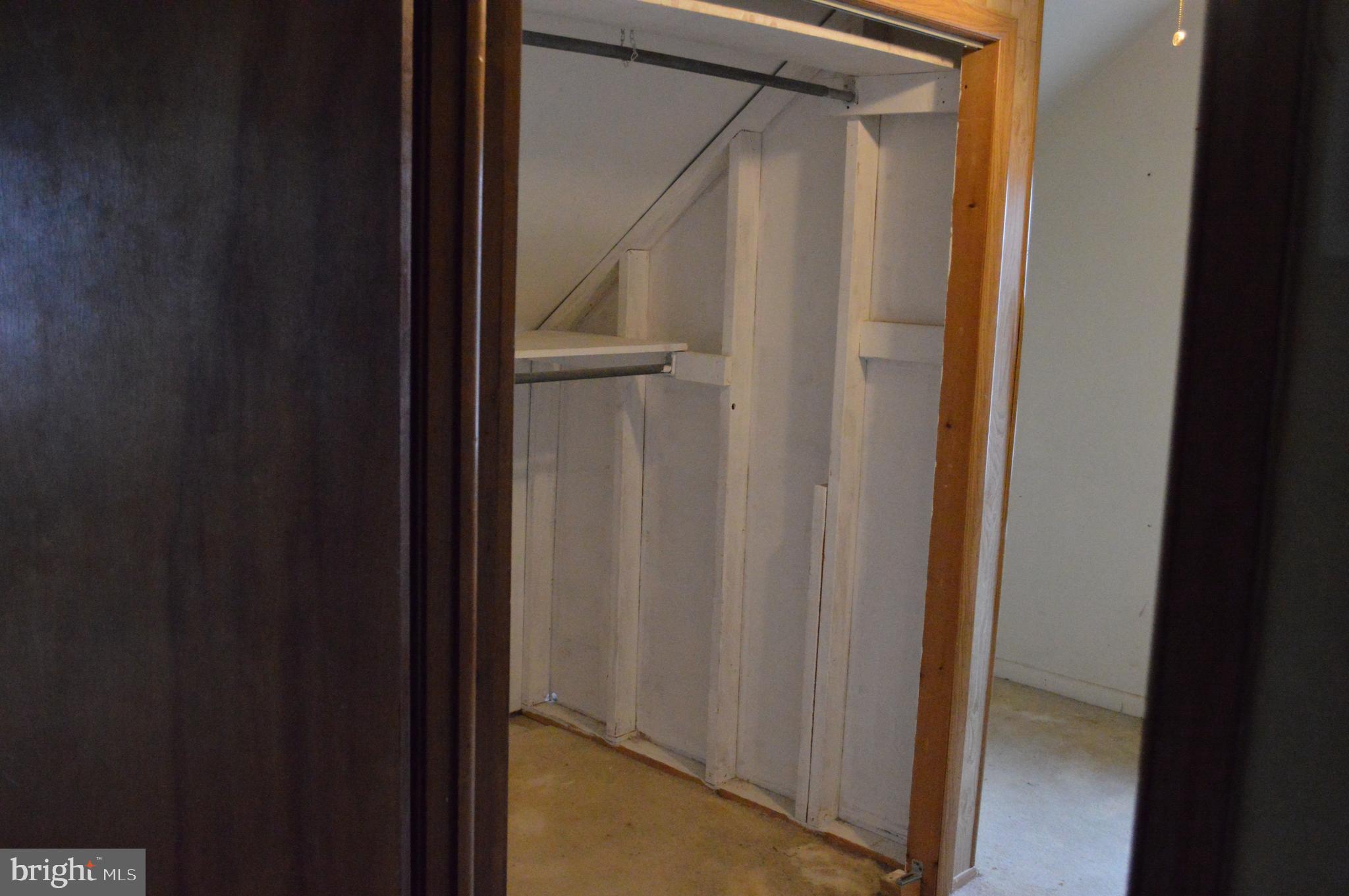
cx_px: 674
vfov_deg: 36.8
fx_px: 1348
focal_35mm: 36
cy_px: 448
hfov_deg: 53.2
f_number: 4
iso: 6400
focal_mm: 24
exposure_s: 1/200
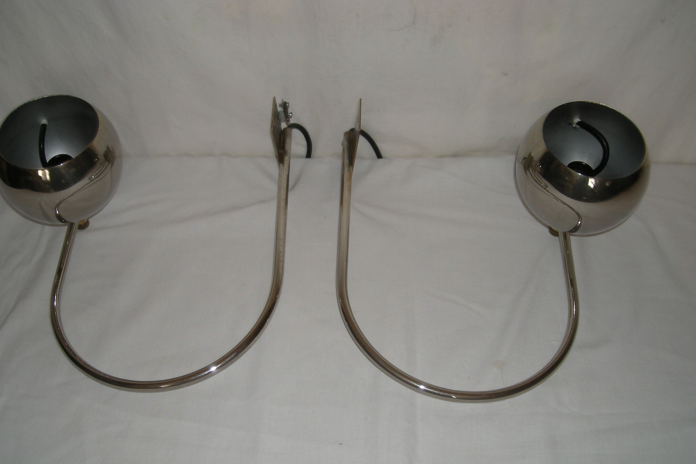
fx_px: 793
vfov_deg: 32.6
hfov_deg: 47.3
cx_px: 313
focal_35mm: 41
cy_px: 259
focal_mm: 5.7
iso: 50
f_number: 2.8
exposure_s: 1/33
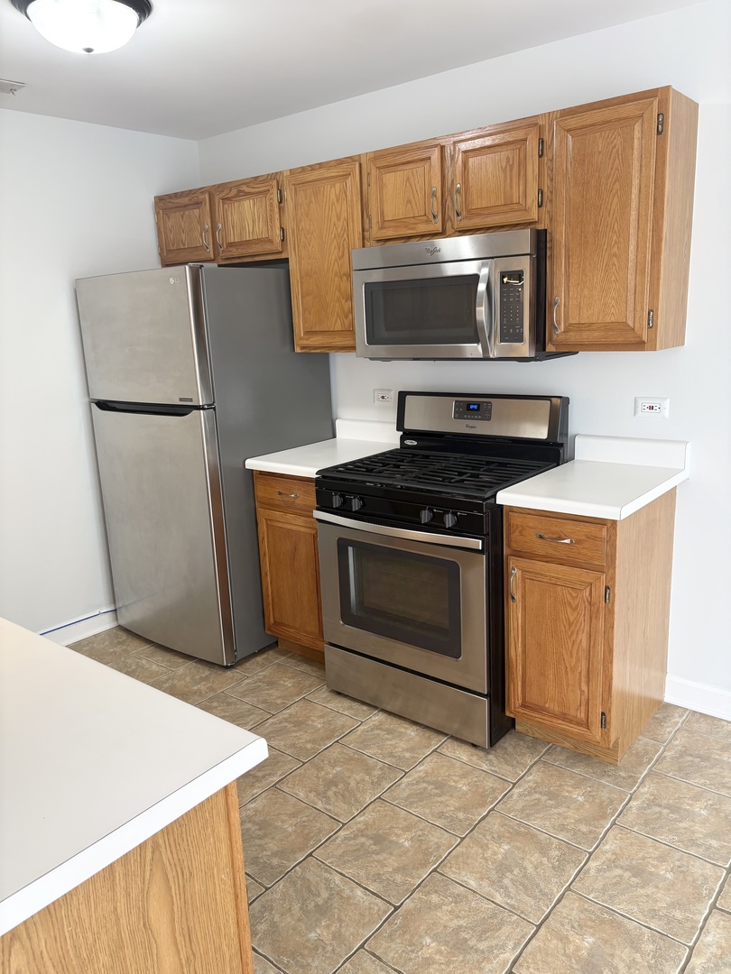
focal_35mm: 26
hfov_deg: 53.1
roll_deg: +2.1
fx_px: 732
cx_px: 366
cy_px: 487
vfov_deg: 67.3
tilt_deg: -11.9
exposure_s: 1/60
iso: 80
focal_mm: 5.96
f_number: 1.6
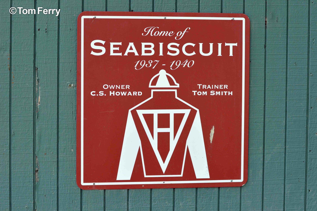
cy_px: 106
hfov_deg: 19.5
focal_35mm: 105
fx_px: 923
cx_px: 158
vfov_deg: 13.0
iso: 400
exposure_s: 1/500
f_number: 4.5
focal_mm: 70
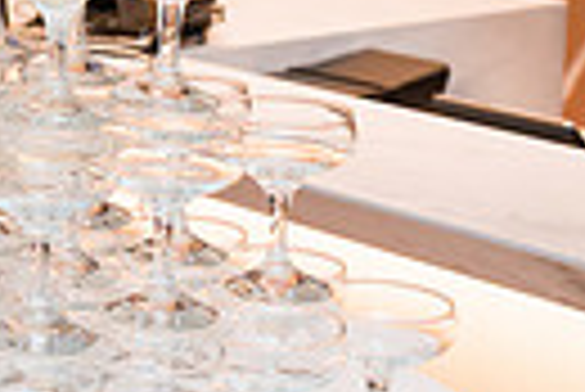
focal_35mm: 132
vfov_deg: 10.2
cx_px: -184
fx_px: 2147
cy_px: -117
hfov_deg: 14.8
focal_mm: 28.5
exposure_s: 1/160
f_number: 3.2
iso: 800
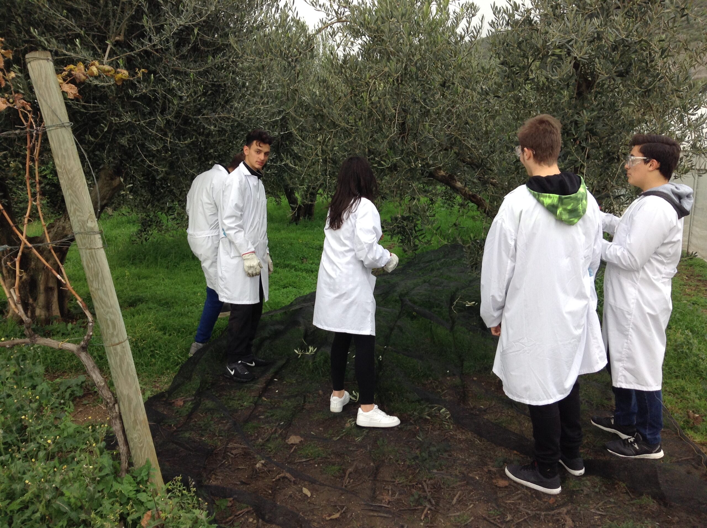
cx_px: 354
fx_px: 673
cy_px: 264
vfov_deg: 42.8
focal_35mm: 33
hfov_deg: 55.4
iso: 25
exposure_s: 1/164
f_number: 2.4
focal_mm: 3.3
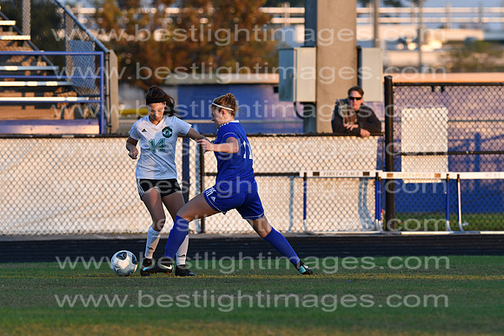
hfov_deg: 4.6
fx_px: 6301
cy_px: 168
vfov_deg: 3.1
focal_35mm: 450
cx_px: 252
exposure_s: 1/800
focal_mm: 300
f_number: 5.6
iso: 640
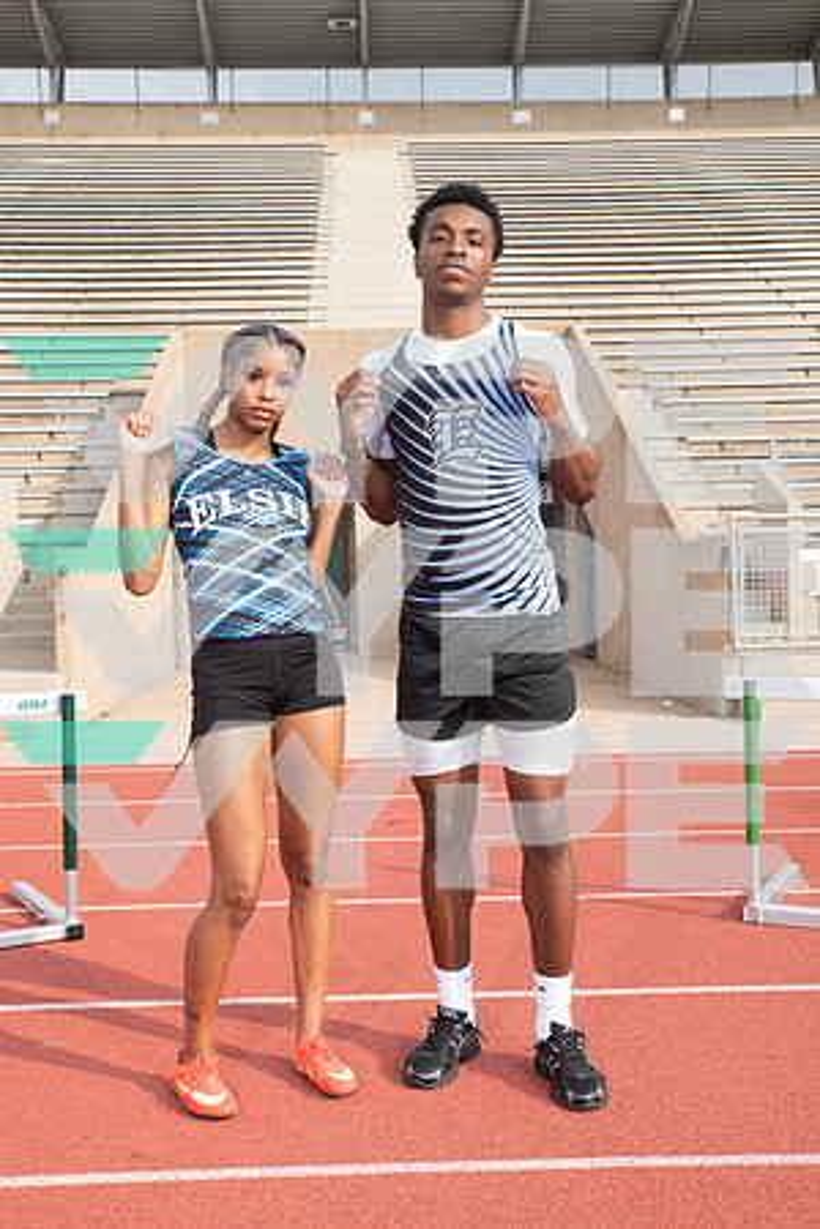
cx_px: 410
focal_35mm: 42
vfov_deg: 46.4
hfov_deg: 31.9
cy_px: 614
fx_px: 1435
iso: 160
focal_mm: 42
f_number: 8
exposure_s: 1/320
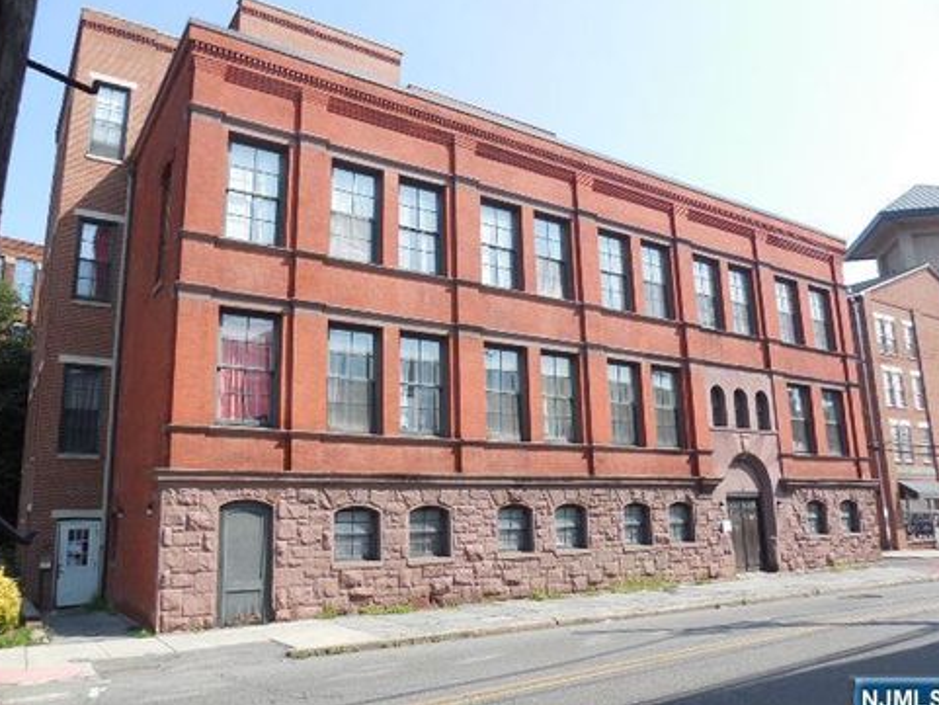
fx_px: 733
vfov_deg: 51.4
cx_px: 459
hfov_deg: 65.3
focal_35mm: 27
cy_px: 354
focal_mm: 4.6
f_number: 3.5
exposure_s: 1/640
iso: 125
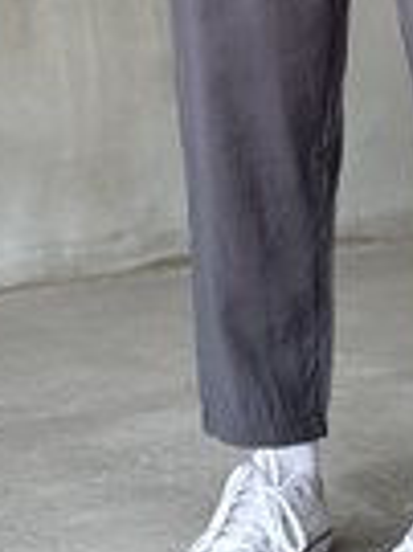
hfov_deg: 9.7
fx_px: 2422
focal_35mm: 152
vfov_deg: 12.5
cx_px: 331
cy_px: -192
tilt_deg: +1.5
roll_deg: -0.3
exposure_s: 1/60
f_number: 1.78
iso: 125
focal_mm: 6.76
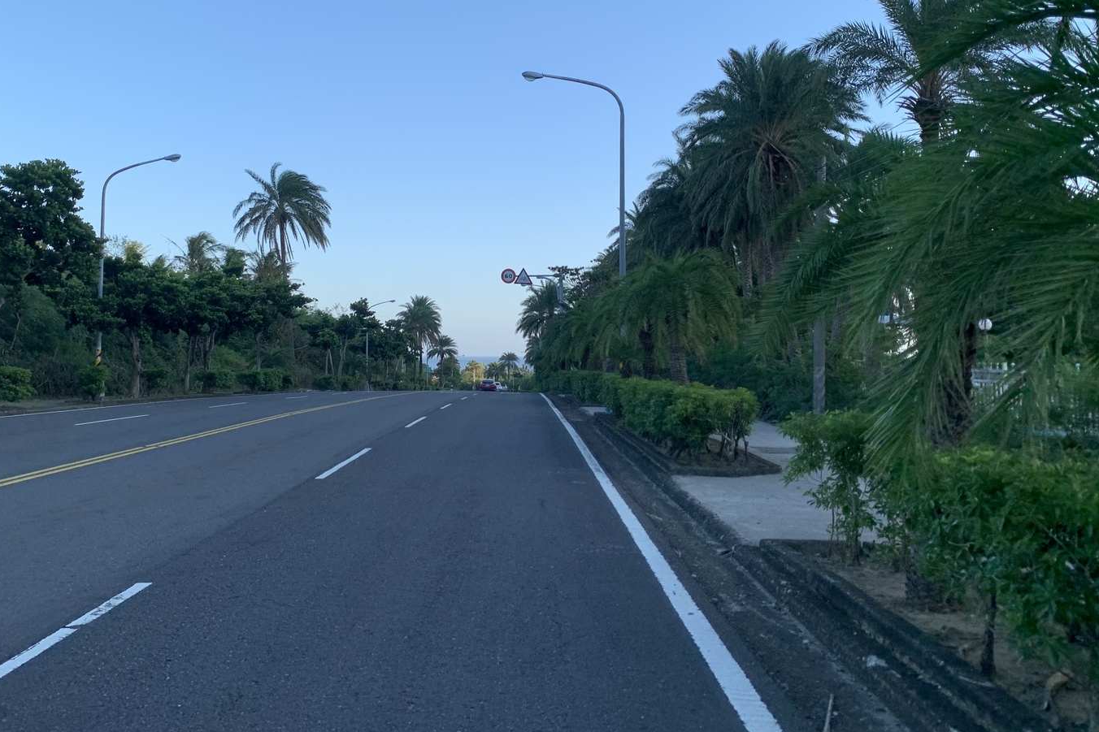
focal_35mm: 34
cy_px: 269
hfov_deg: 55.6
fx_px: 1038
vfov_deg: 38.6
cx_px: 465
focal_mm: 4.25
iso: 25
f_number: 1.8
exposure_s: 1/716
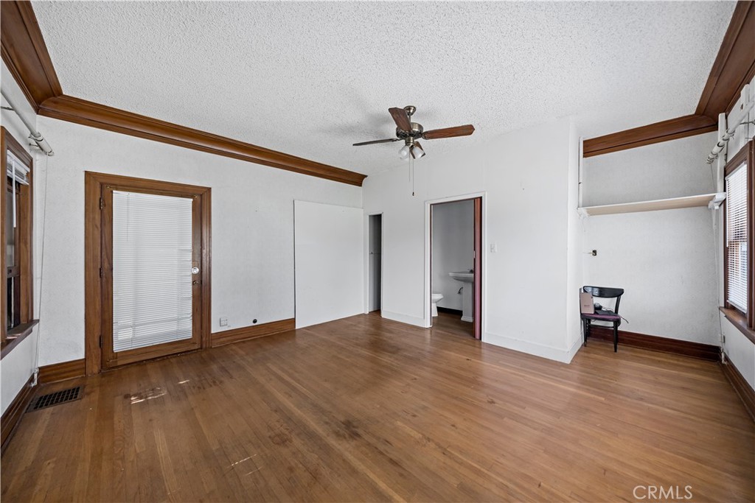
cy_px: 252
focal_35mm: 12
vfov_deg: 90.0
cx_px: 378
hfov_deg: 112.6
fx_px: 252
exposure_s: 1/640
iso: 320
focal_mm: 12
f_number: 3.5
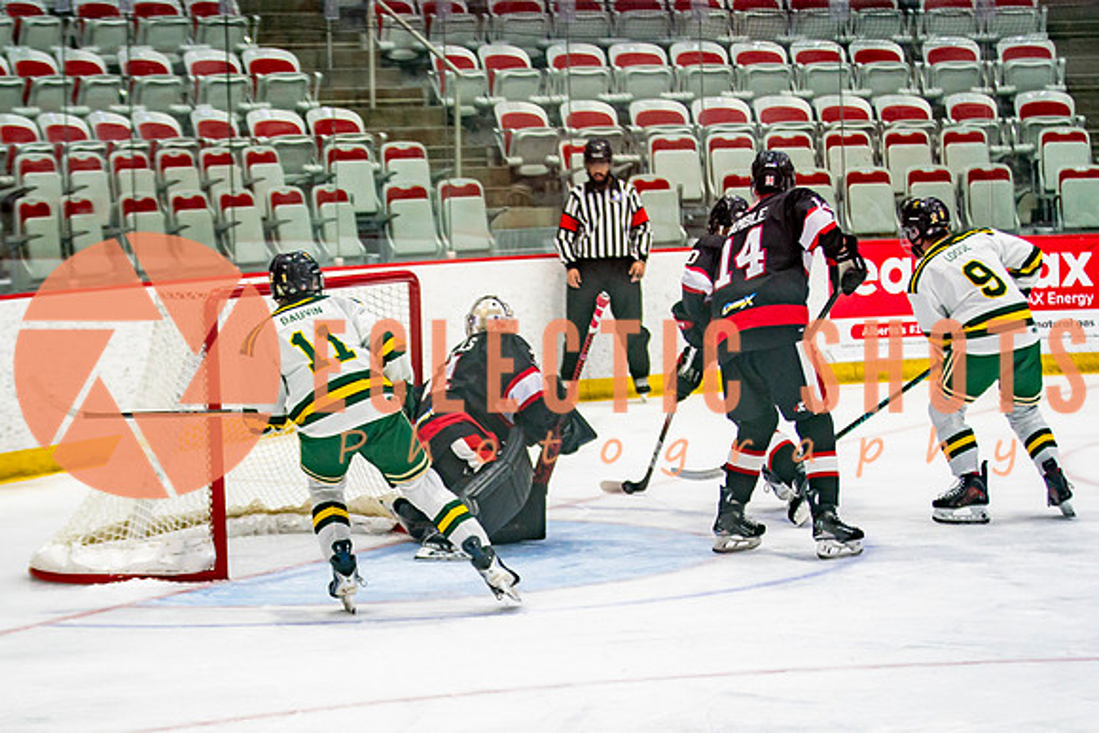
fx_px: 3669
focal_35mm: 120
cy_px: 544
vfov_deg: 11.4
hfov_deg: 17.0
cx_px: 410
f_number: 2.8
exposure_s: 1/640
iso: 640
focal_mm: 70
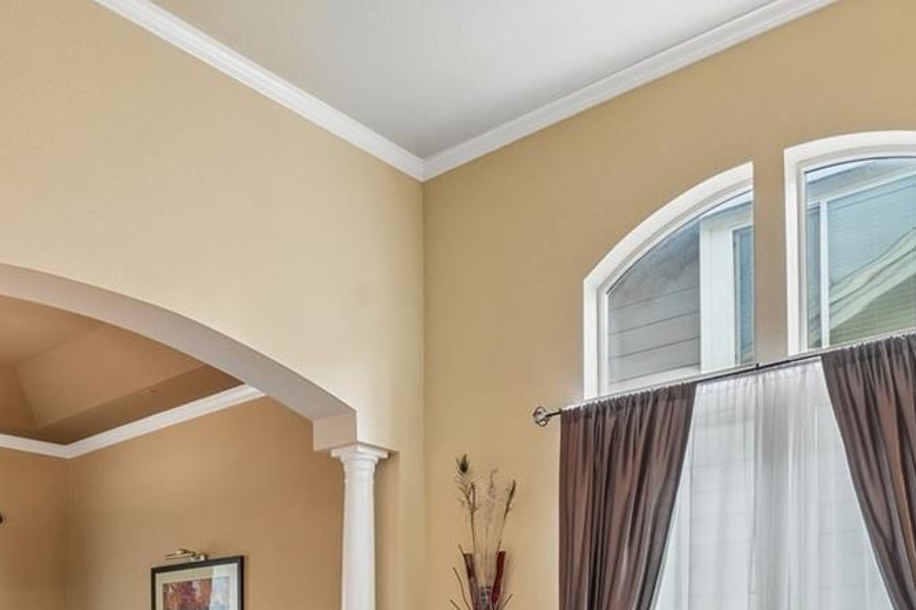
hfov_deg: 52.8
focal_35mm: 36
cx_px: 548
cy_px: 710
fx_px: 916
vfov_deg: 31.5
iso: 400
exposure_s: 1/6
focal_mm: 10
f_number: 8
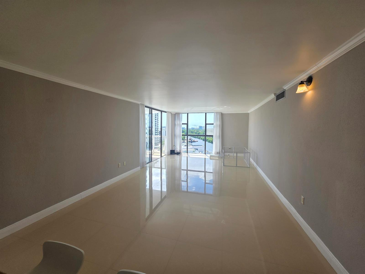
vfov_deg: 89.9
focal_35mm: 13
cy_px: 137
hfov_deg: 106.2
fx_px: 137
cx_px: 182
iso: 40
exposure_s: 1/324
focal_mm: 2.2
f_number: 1.9
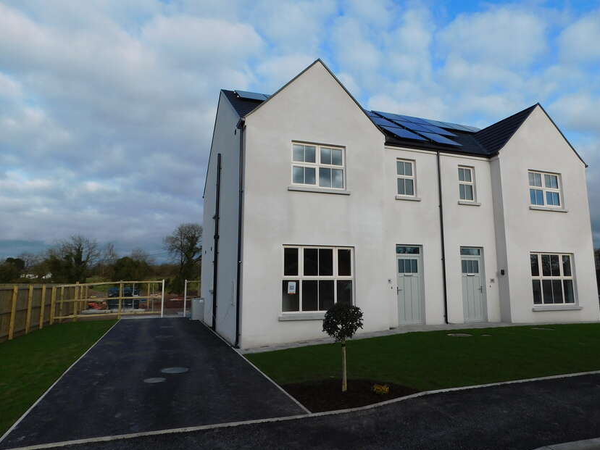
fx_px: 433
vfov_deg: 54.8
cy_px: 210
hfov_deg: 69.4
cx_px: 314
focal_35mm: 25
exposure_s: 1/1250
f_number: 3
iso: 125
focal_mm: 4
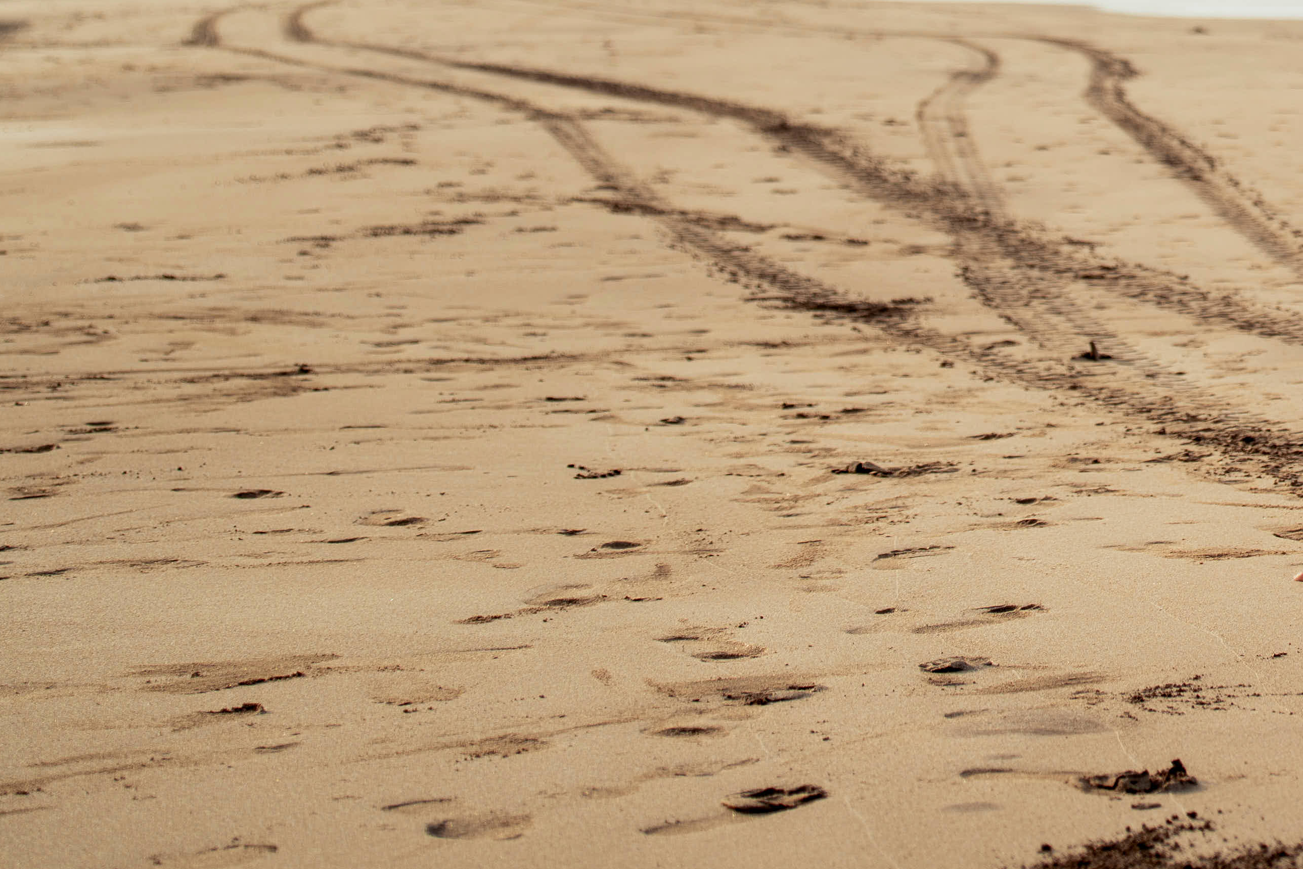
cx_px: 1780
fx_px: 3909
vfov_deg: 12.2
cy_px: -343
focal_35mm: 108
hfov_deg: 17.5
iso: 160
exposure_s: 1/1250
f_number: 2
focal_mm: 35
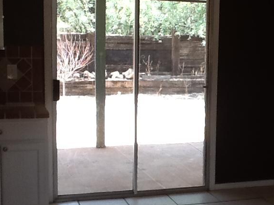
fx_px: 586
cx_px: 229
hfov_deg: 25.8
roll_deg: -0.3
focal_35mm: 74
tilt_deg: -7.6
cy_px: 123
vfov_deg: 19.9
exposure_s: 1/120
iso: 40
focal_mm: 2.03
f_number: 2.4
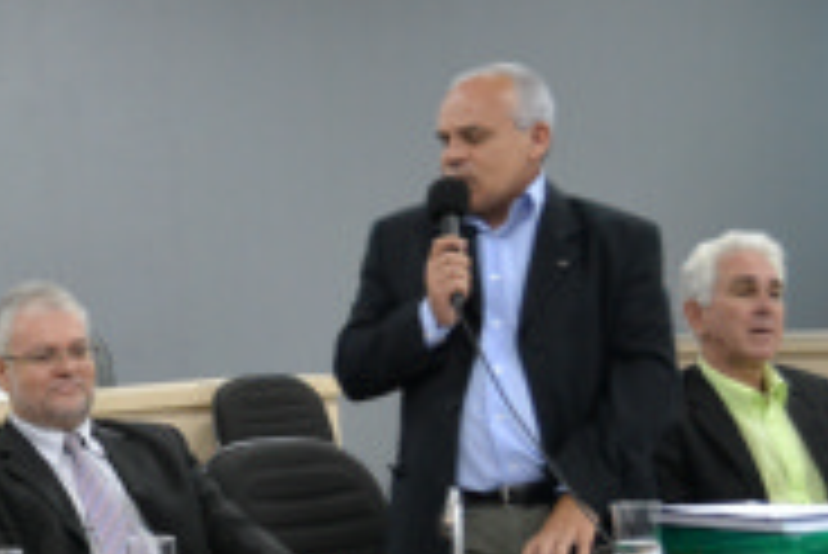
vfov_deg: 12.9
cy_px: 471
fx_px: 2440
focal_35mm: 106
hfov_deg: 18.2
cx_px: -198
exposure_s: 1/50
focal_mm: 26
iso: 1600
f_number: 4.2
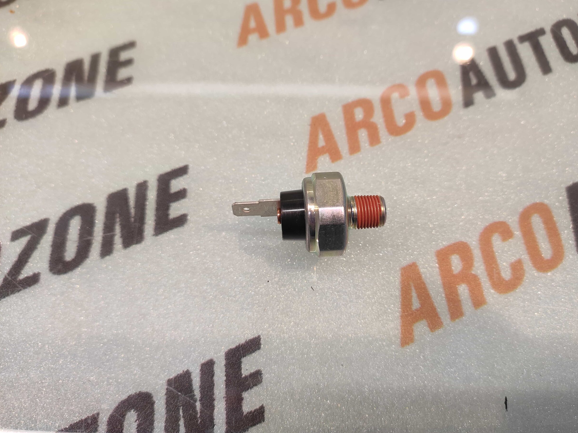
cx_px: 305
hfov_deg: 87.7
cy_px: 210
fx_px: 301
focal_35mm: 18
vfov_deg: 71.6
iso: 293
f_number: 1.79
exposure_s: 1/50
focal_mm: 4.74
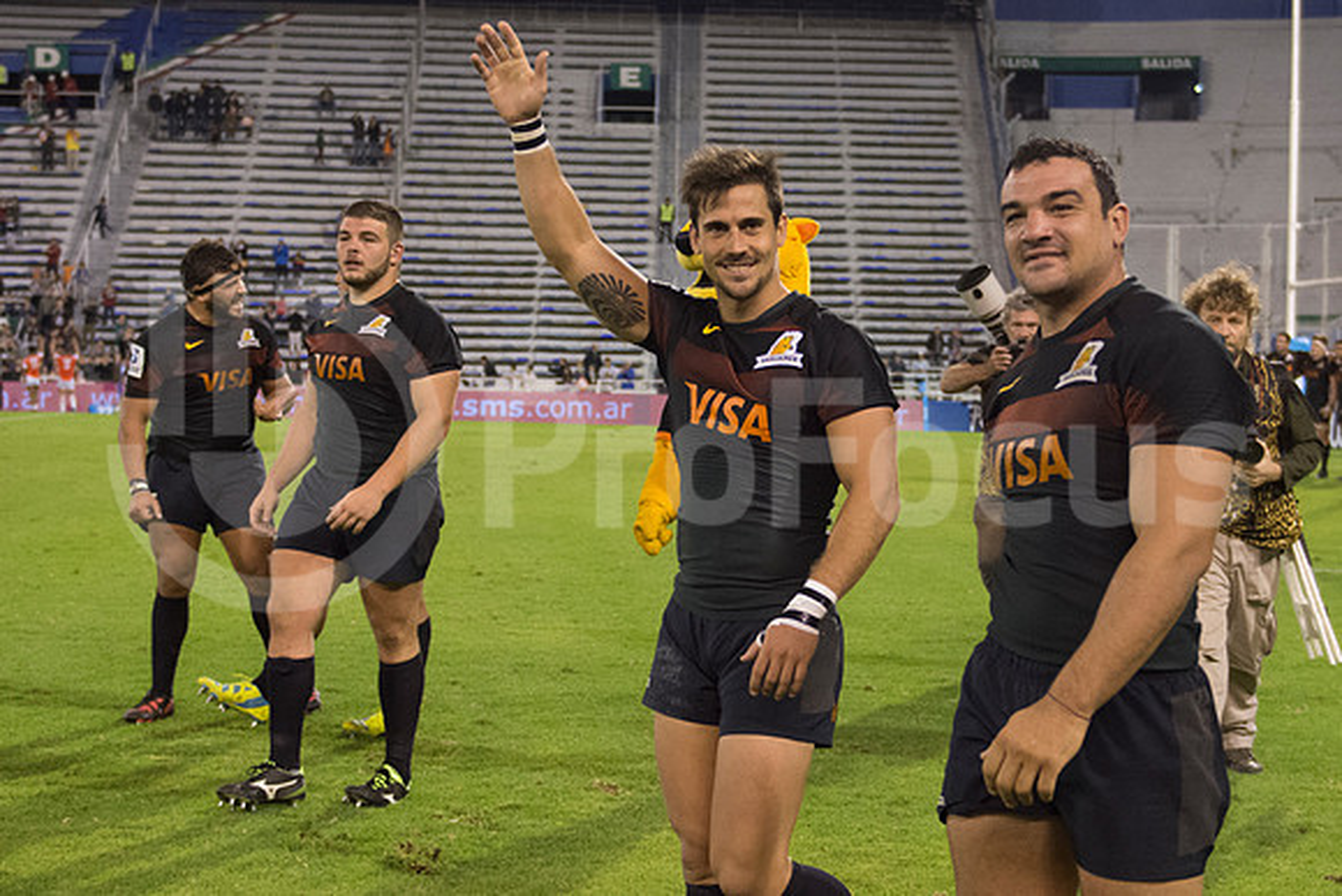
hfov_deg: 37.8
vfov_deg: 25.8
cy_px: 448
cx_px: 671
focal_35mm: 52
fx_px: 1957
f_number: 2.8
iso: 2000
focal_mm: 35
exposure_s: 1/800
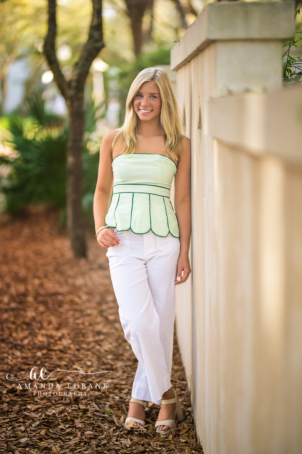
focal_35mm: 85
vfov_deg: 23.9
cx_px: 151
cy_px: 227
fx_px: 1069
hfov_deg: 16.1
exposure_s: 1/2500
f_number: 1.4
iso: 800
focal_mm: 85
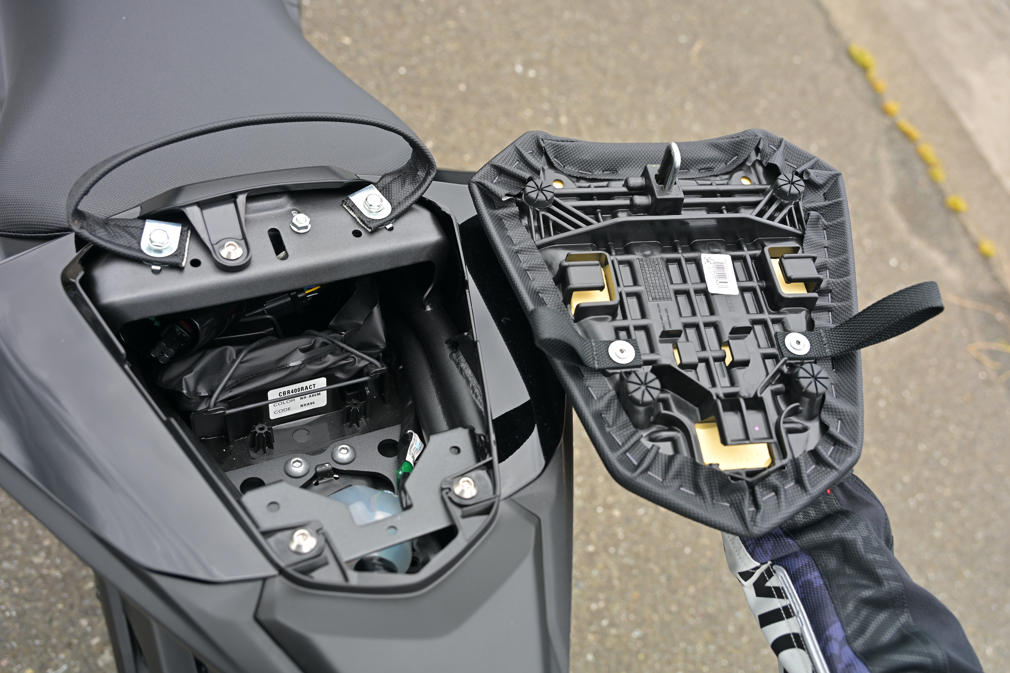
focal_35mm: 32
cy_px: 336
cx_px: 505
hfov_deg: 59.5
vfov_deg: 41.7
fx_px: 884
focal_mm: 31.5
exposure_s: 1/800
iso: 200
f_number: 4.5
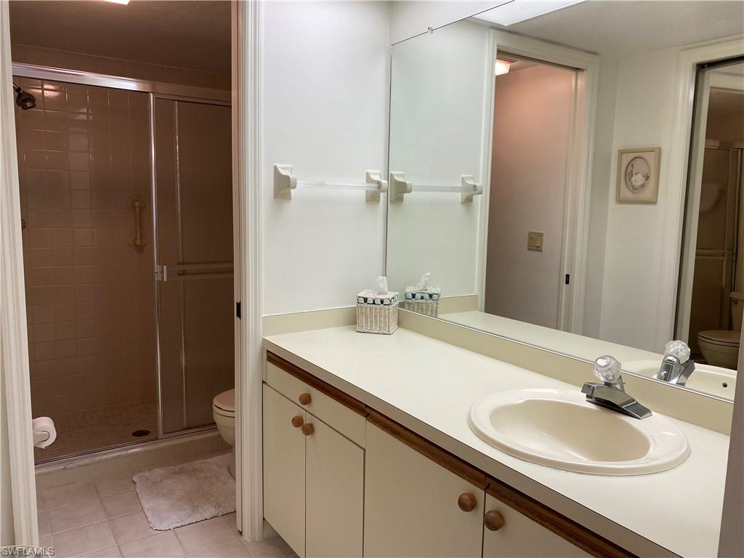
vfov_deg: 53.1
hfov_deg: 67.3
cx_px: 372
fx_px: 559
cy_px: 279
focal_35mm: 26
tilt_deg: -7.1
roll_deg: -1.6
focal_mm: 4.25
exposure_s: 1/120
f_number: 1.8
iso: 64
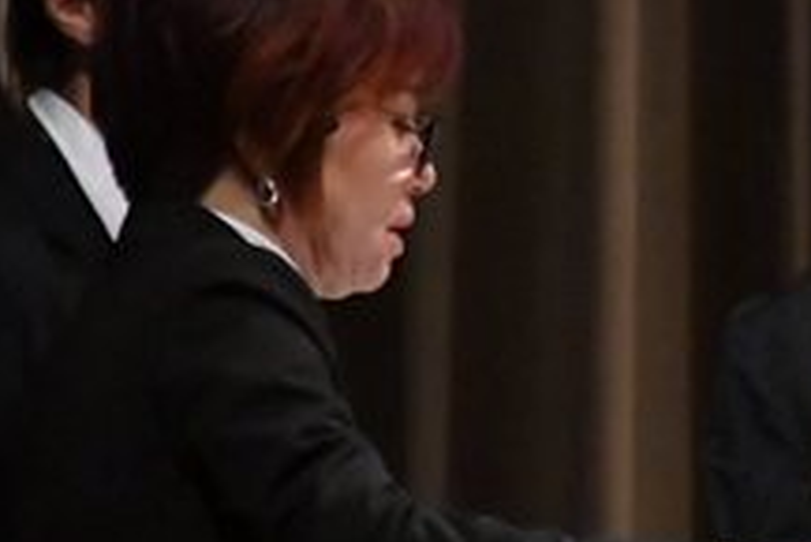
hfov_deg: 1.3
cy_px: 60
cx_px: 1052
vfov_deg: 0.9
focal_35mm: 1604
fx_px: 36157
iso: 11400
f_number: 5.6
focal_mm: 300
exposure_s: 1/400
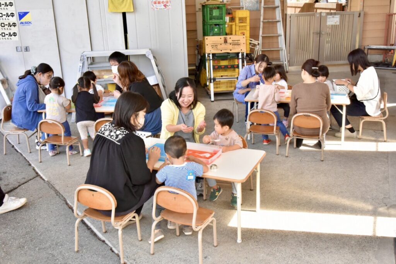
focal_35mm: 35
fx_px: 385
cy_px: 132
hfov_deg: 54.4
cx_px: 198
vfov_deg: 37.9
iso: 6400
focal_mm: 35
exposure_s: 1/320
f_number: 13
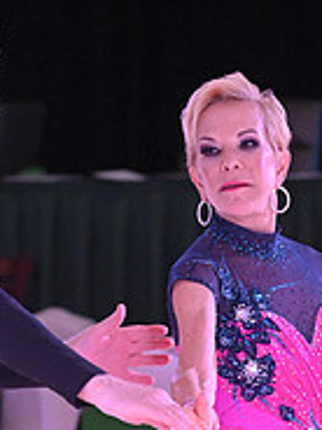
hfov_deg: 3.4
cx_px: 200
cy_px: 577
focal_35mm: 439
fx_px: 5445
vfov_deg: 4.5
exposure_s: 1/400
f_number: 5.6
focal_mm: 145
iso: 5000
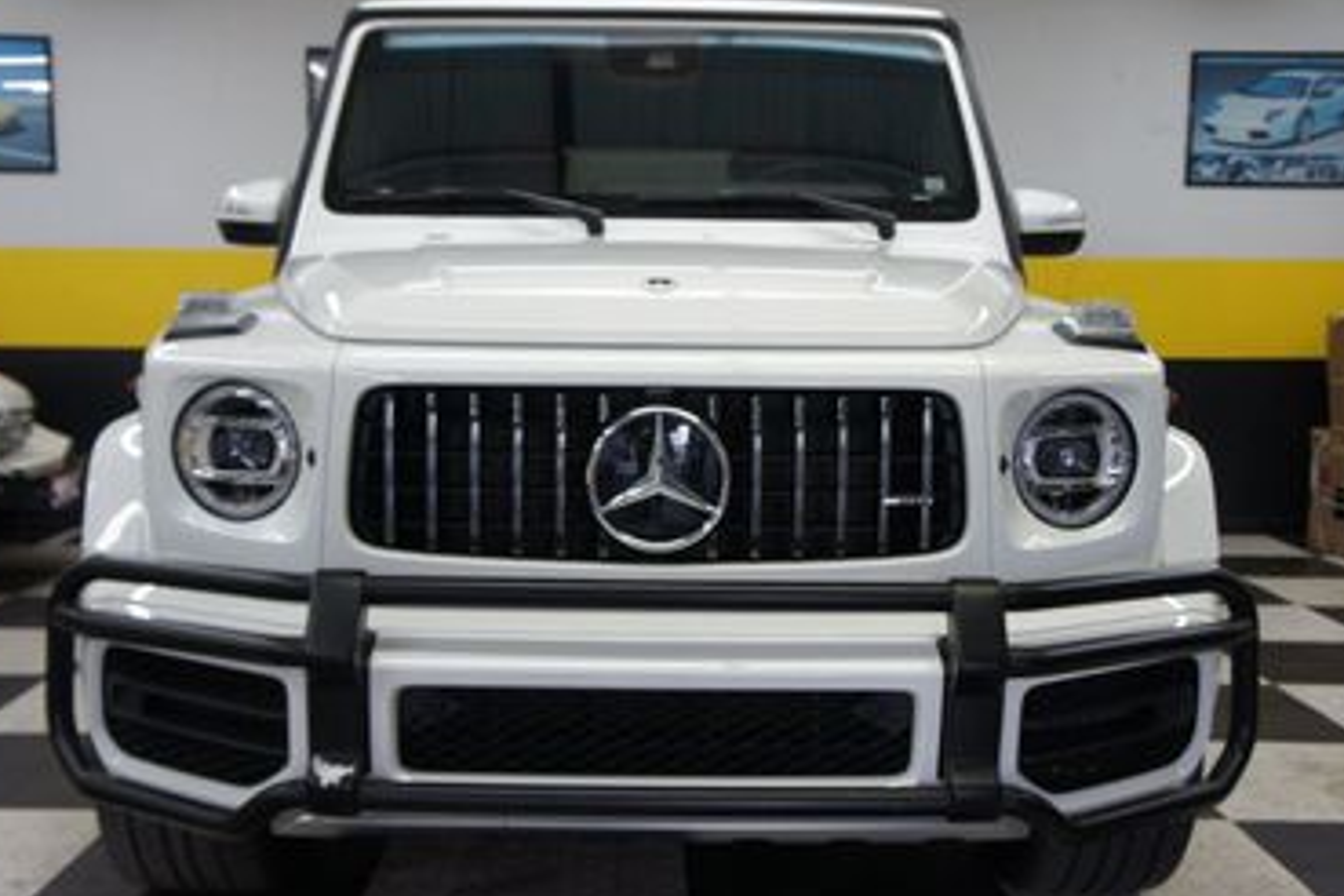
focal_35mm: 39
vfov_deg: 34.2
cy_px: 470
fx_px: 1456
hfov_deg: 49.6
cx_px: 674
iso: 200
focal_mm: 24
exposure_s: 1/40
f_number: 4
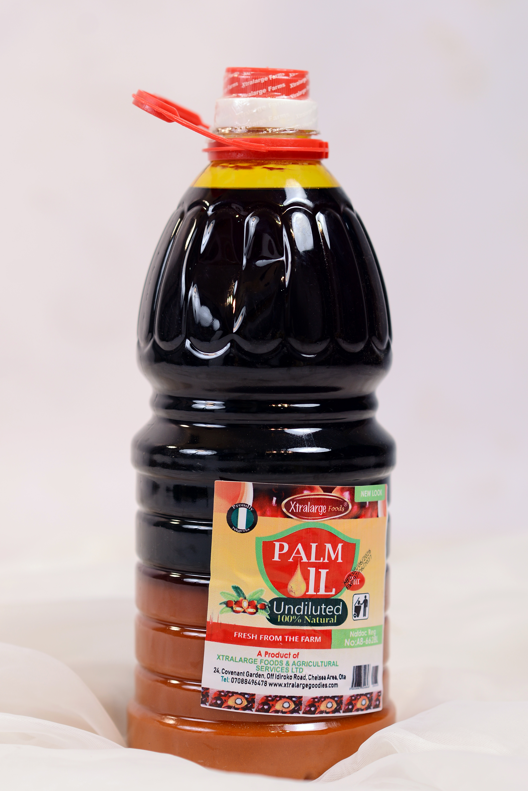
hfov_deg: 16.1
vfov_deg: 23.9
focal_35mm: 85
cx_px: 264
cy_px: 396
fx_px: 1868
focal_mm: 85
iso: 250
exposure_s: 1/200
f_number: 5.6
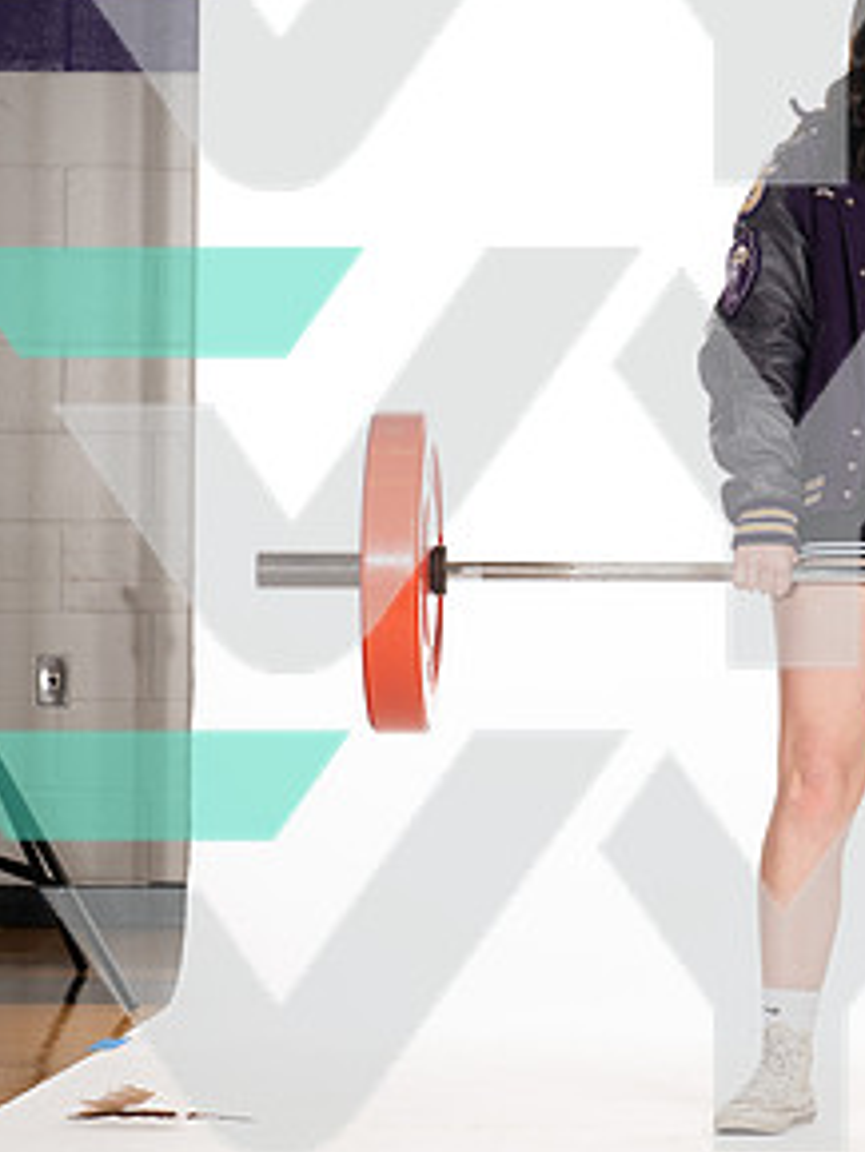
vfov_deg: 14.6
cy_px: 460
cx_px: 961
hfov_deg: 10.8
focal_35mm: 135
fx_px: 4495
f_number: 5.6
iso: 250
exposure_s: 1/250
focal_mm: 70
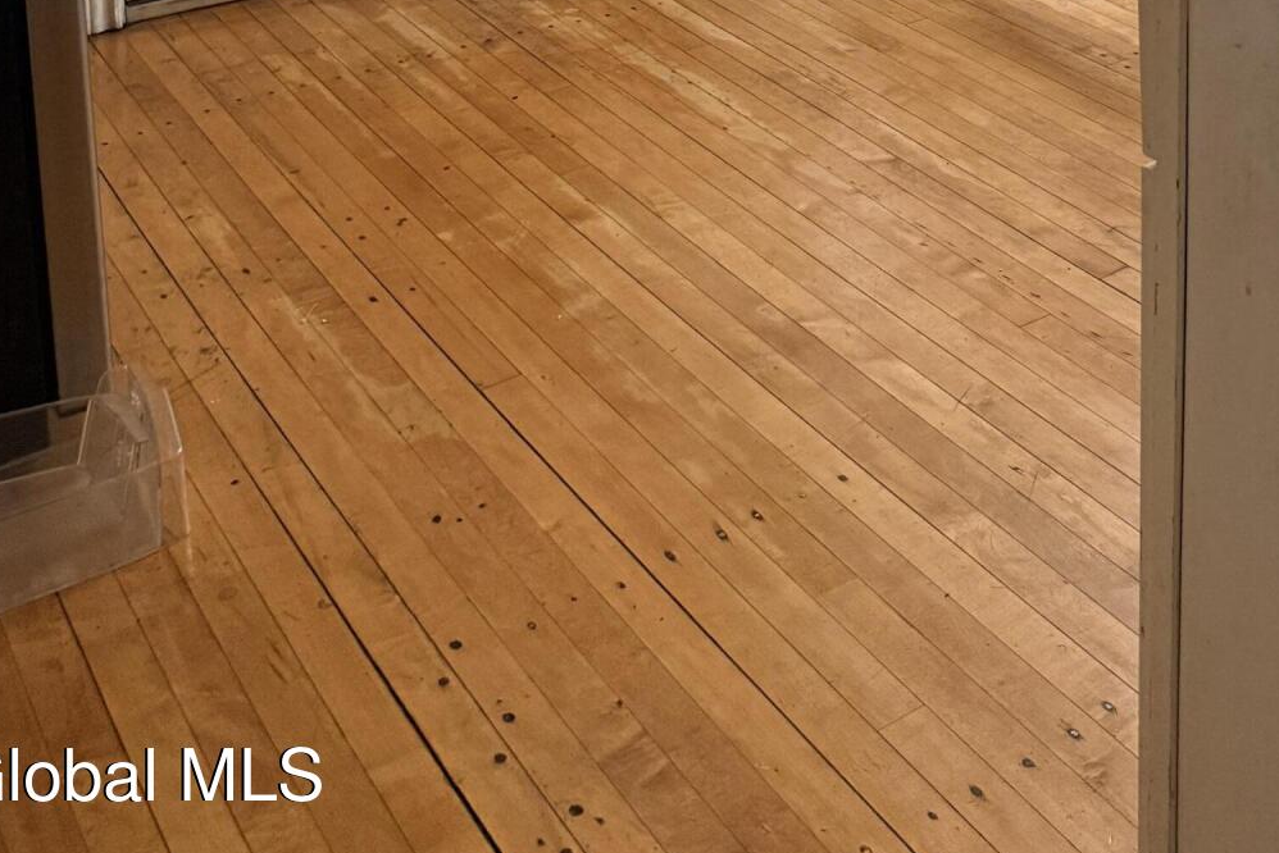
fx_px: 1777
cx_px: 905
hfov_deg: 38.9
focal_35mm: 50
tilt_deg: -6.3
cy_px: -388
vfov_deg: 22.6
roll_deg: -0.1
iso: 400
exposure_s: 1/60
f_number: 1.78
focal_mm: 6.76
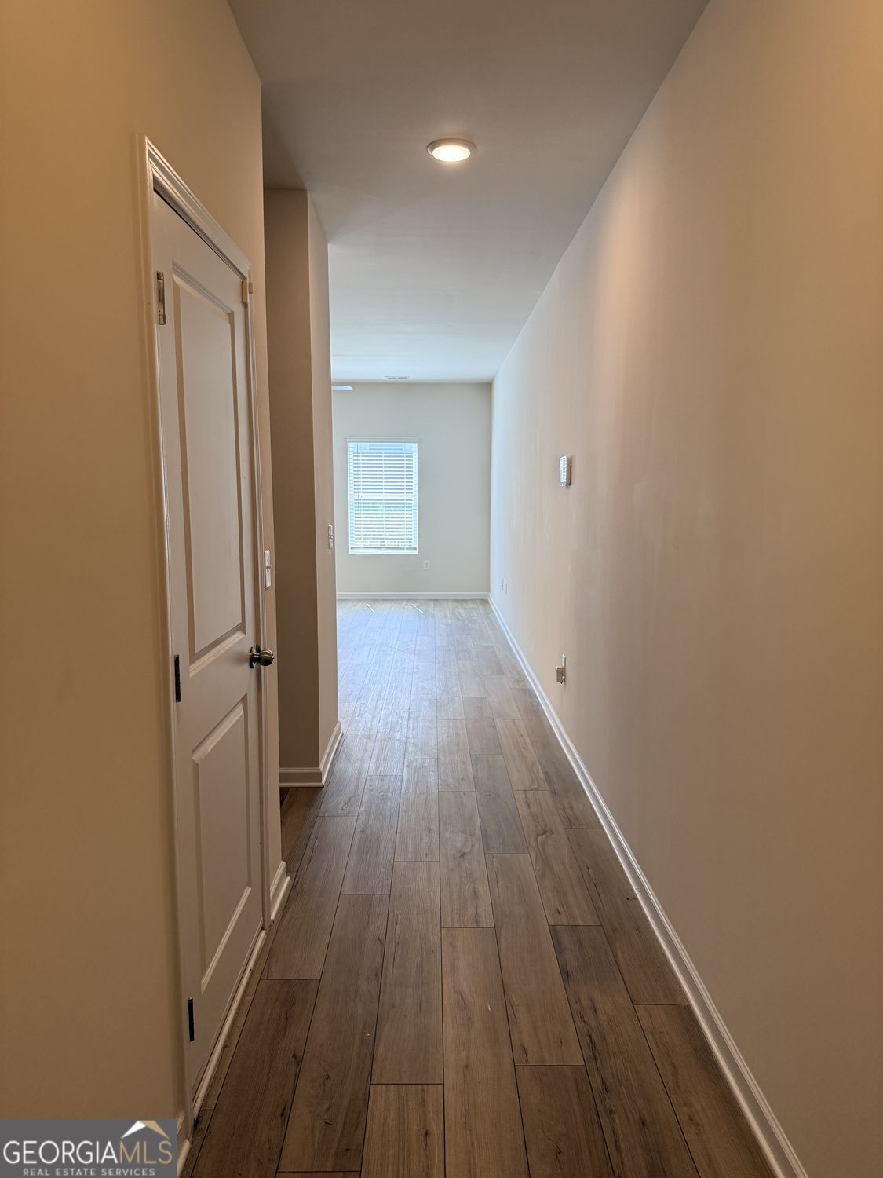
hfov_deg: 56.8
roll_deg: -0.4
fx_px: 816
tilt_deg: -7.1
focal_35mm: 24
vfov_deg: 71.6
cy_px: 589
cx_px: 442
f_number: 1.78
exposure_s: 1/238
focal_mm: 6.76
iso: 200
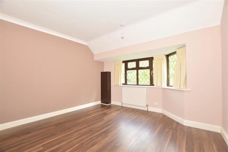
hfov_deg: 100.4
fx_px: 95
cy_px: 76
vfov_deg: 77.3
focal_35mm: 15
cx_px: 114
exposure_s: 1/60
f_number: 5.6
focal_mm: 10
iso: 500
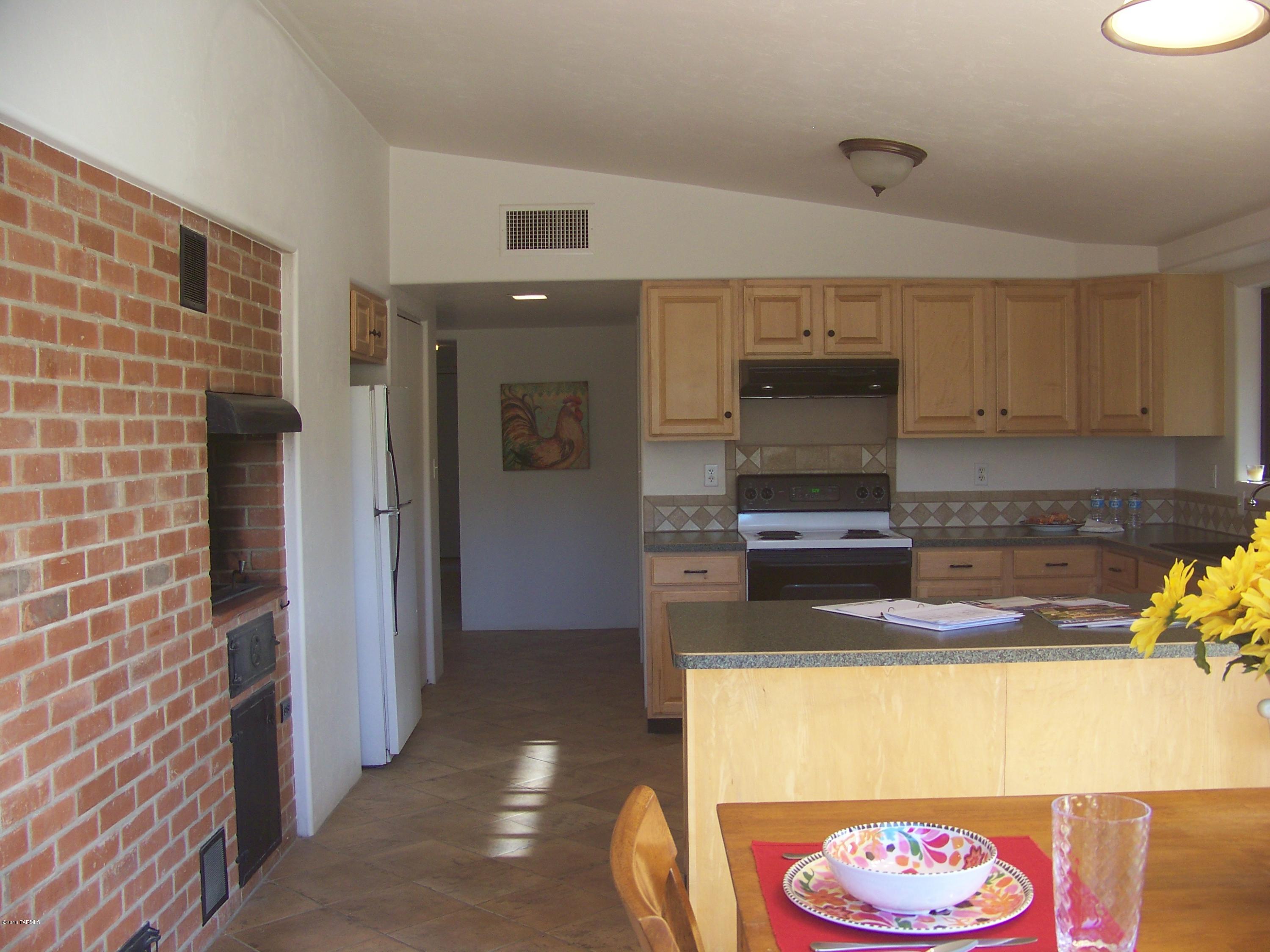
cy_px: 476
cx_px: 635
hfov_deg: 51.4
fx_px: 1321
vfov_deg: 39.7
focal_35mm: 36
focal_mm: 5.85
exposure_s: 1/30
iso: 64
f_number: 2.8
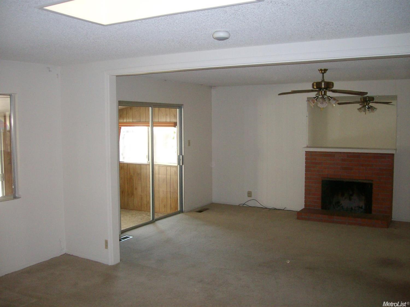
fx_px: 414
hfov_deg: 52.6
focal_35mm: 35
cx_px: 205
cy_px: 154
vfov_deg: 40.7
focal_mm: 5.8
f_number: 2.8
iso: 200
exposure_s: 1/40
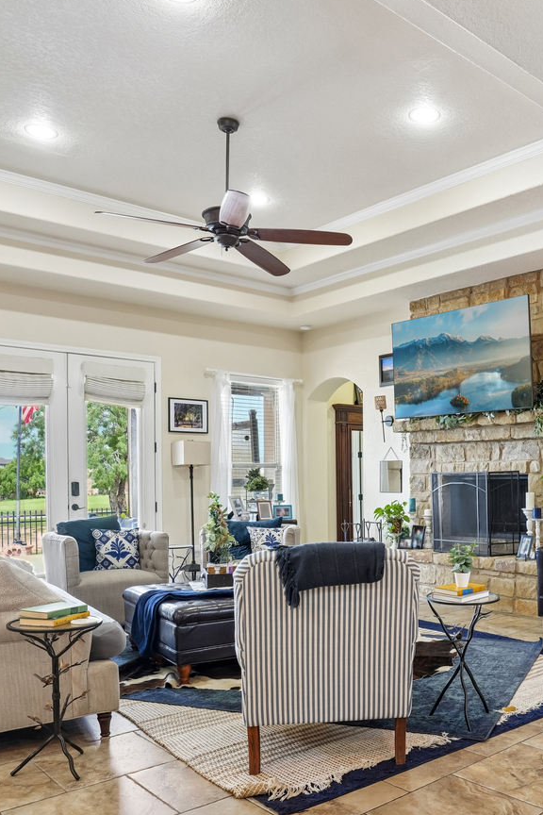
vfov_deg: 61.5
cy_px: 480
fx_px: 679
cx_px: 429
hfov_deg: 41.8
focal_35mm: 30
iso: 400
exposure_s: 1/8
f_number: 8
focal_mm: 16
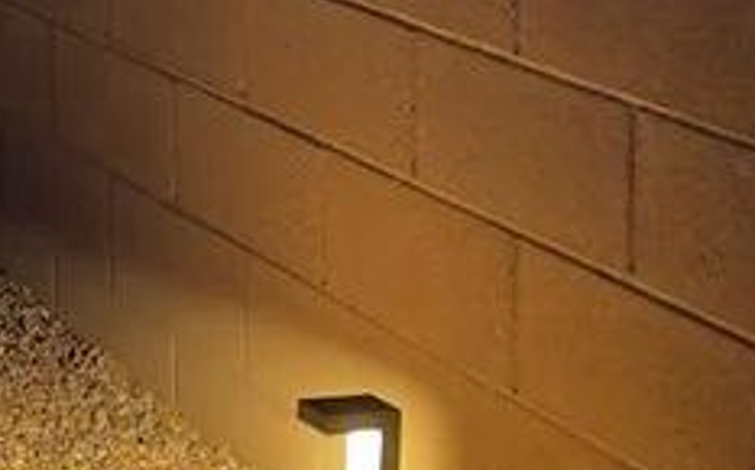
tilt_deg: -6.2
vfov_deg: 11.0
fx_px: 2302
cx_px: -441
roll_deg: +2.2
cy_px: -314
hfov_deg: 16.6
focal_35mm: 112
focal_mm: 6.76
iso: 1250
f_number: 1.78
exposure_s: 1/10
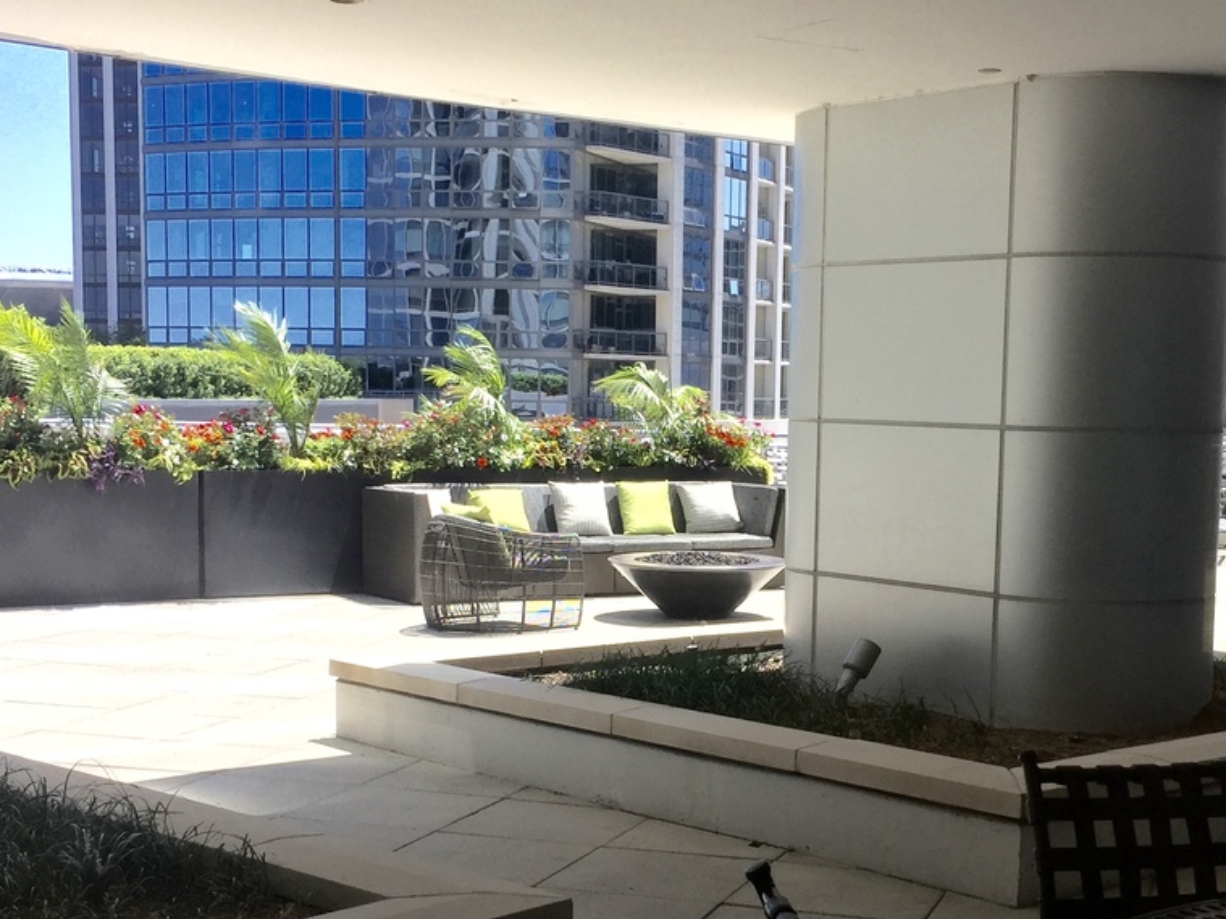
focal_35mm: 55
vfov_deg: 26.4
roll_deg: -2.7
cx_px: 709
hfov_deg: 34.9
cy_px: 604
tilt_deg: -7.4
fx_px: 1948
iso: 32
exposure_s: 1/329
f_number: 2.2
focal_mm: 4.15
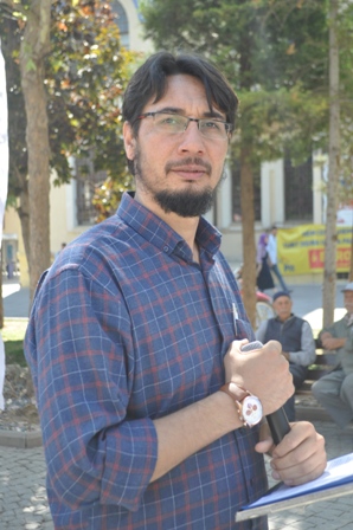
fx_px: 707
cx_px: 176
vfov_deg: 41.1
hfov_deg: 28.0
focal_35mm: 48
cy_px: 265
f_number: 6.3
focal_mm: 32
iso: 200
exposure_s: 1/160
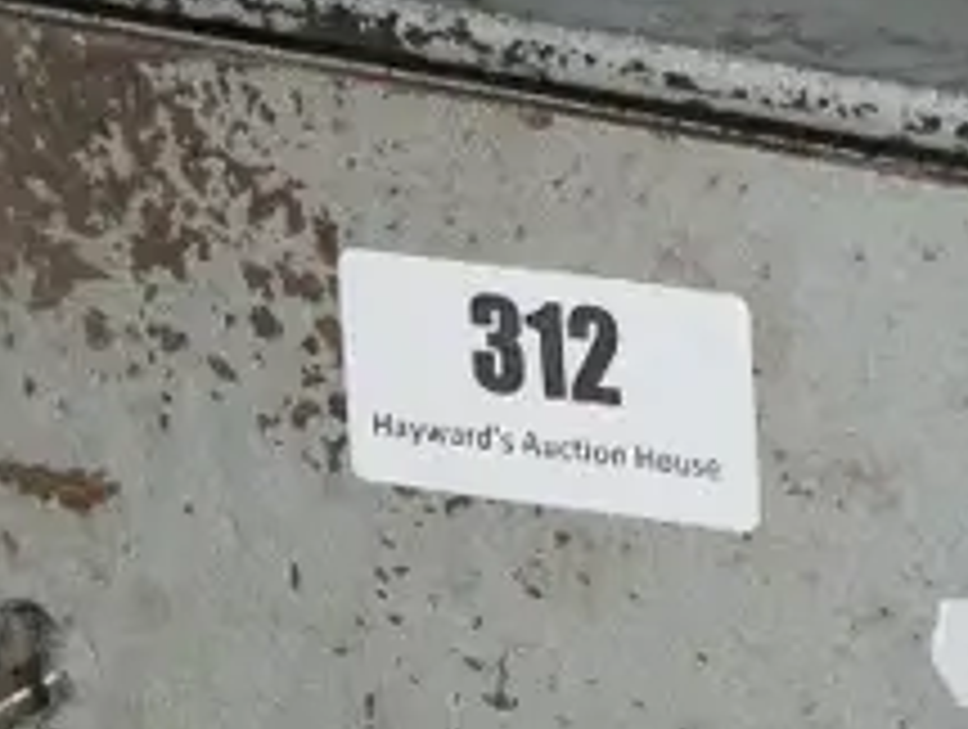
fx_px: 6667
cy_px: 965
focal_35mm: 238
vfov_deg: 6.2
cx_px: 644
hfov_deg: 8.3
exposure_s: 1/125
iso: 3200
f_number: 5.6
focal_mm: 25
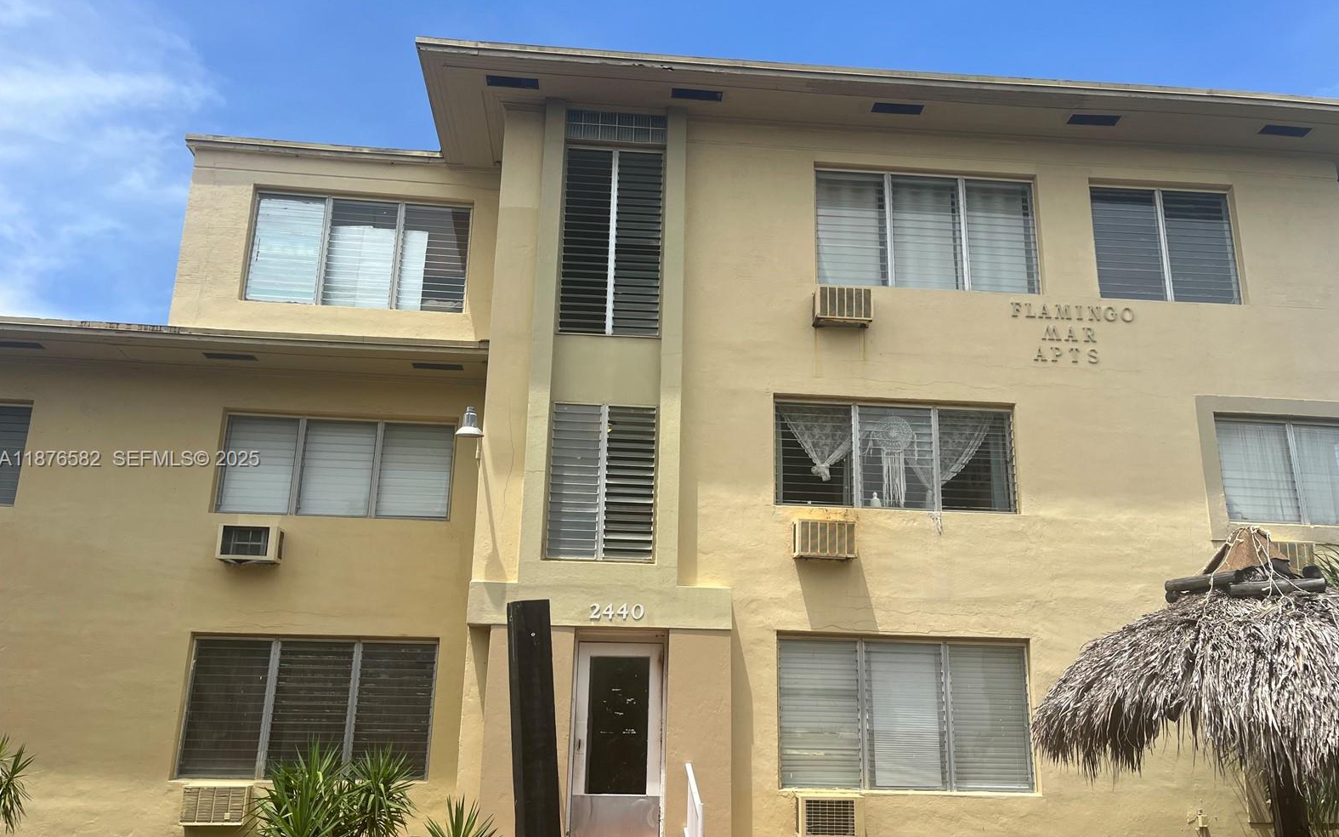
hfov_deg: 66.5
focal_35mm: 28
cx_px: 675
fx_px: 1022
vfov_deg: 44.5
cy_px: 460
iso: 50
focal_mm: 5.1
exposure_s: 1/3413
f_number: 1.6
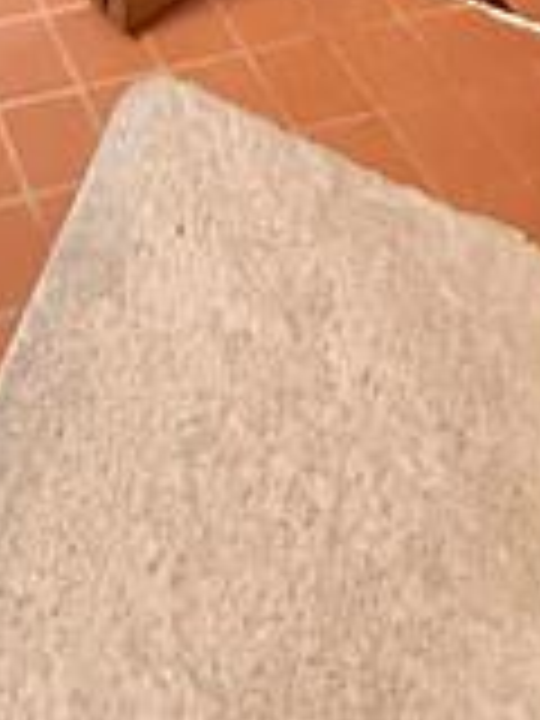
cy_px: -824
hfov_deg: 19.9
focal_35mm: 67
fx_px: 1394
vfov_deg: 17.3
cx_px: -189
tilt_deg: -12.9
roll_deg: -0.6
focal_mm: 2.22
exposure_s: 1/60
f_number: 2.2
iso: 1000
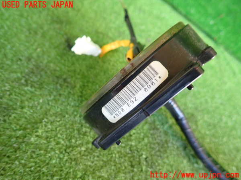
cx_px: 120
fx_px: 174
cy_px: 90
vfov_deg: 54.9
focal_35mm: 25
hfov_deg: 69.4
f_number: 2
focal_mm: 4.5
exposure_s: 1/40
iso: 200
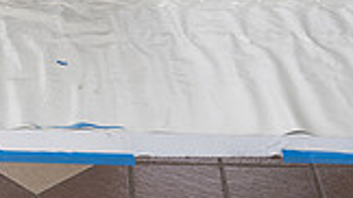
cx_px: 57
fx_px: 1198
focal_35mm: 128
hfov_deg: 16.6
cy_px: -257
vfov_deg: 8.7
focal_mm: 44
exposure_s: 1/250
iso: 640
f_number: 8
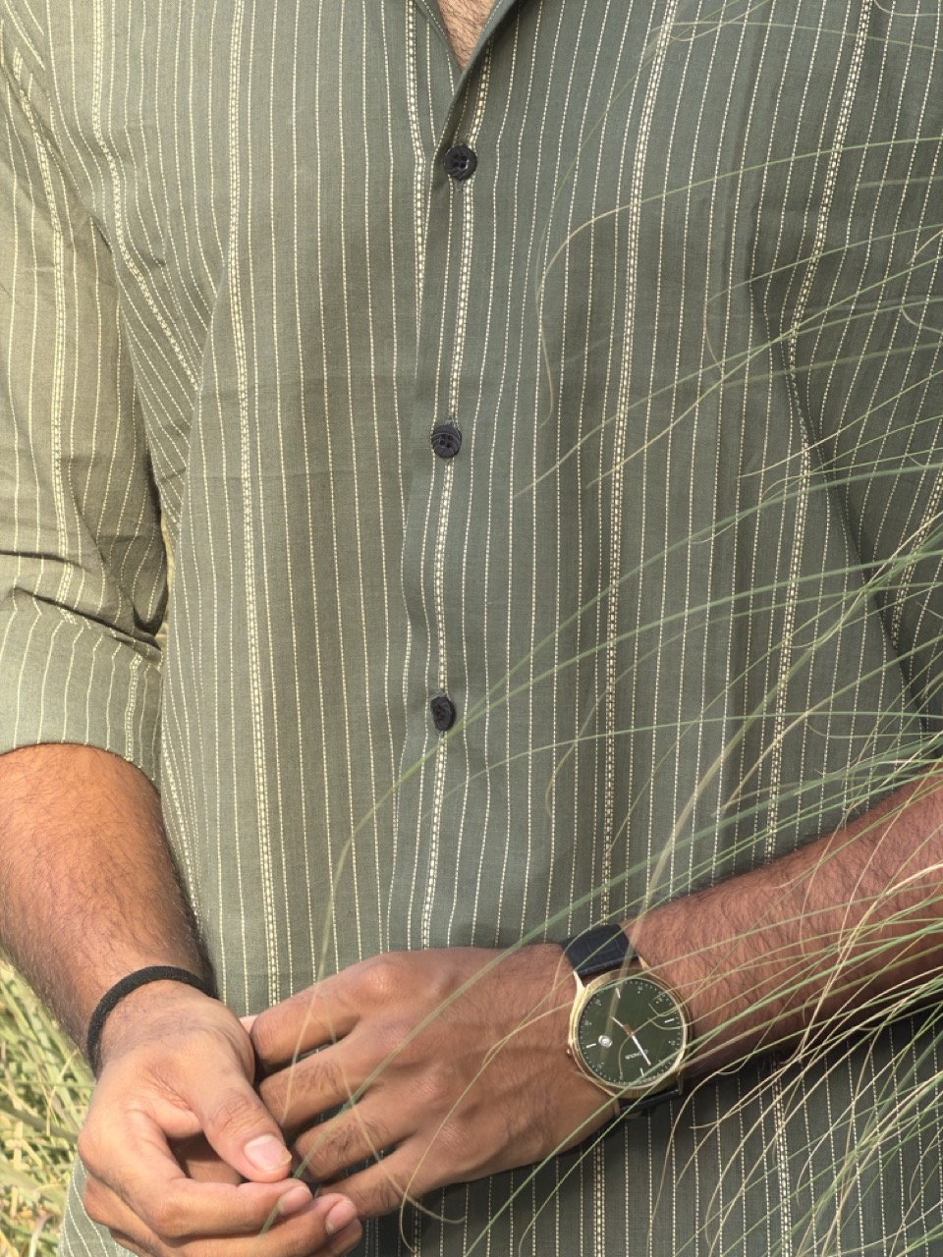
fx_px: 7264
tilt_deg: -6.9
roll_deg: -0.6
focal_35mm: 200
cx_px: 472
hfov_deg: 7.4
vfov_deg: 9.9
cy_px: 628
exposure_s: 1/194
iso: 40
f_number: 2.8
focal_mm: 16.89
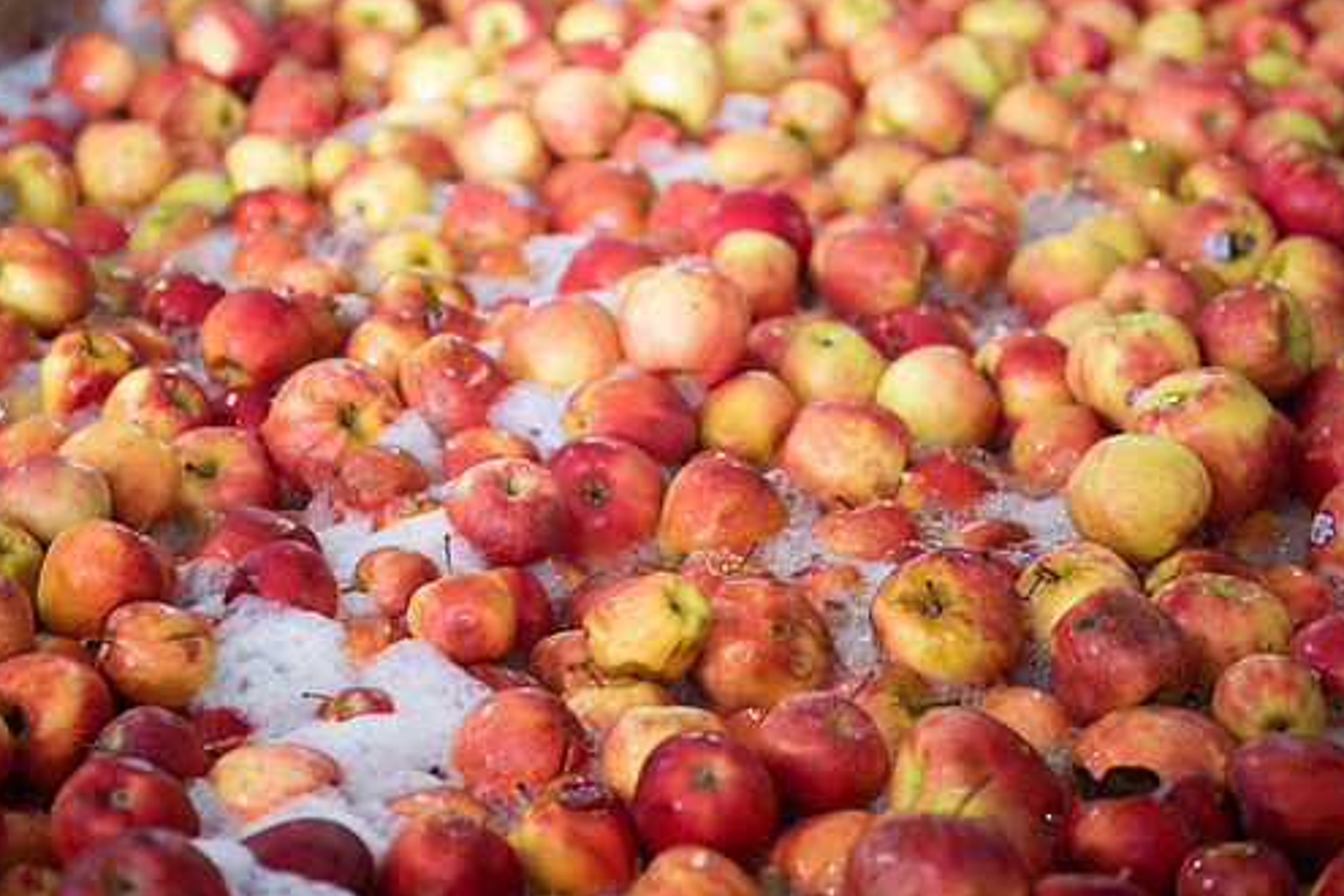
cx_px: 600
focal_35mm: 82
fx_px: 3061
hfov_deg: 24.8
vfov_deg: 16.6
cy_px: 384
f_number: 2.8
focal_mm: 70
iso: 640
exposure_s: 1/100
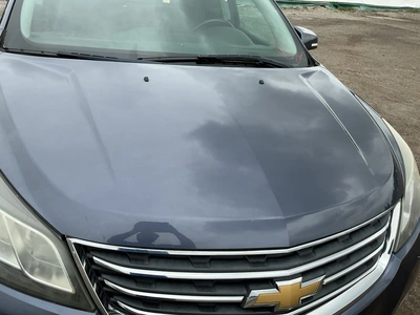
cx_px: 210
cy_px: 158
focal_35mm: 28
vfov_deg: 49.7
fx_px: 340
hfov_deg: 63.4
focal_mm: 3
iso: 25
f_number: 1.8
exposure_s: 1/997
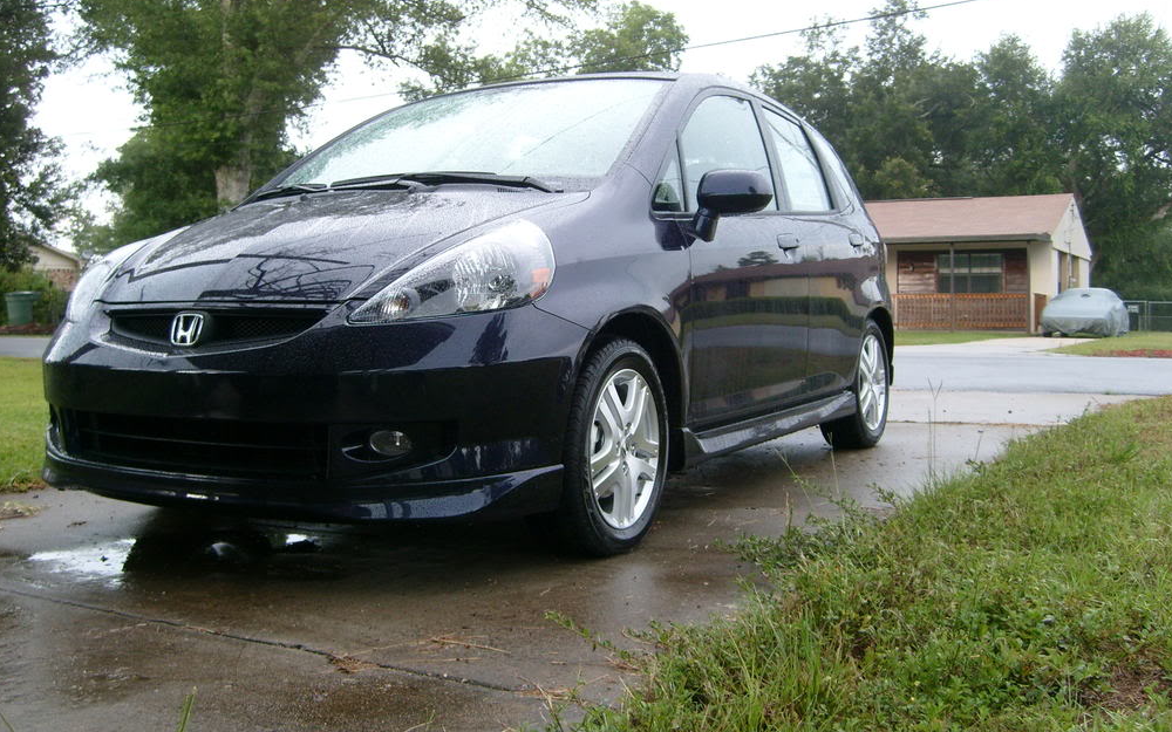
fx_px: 1214
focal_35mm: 38
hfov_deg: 51.5
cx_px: 577
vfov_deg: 33.6
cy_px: 338
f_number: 2.8
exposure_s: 1/125
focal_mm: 5.8
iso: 80
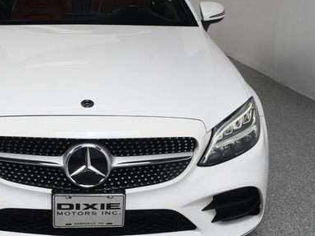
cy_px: 107
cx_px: 72
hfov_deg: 30.1
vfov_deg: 23.3
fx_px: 573
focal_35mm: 63
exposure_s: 1/160
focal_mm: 26
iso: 100
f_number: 13
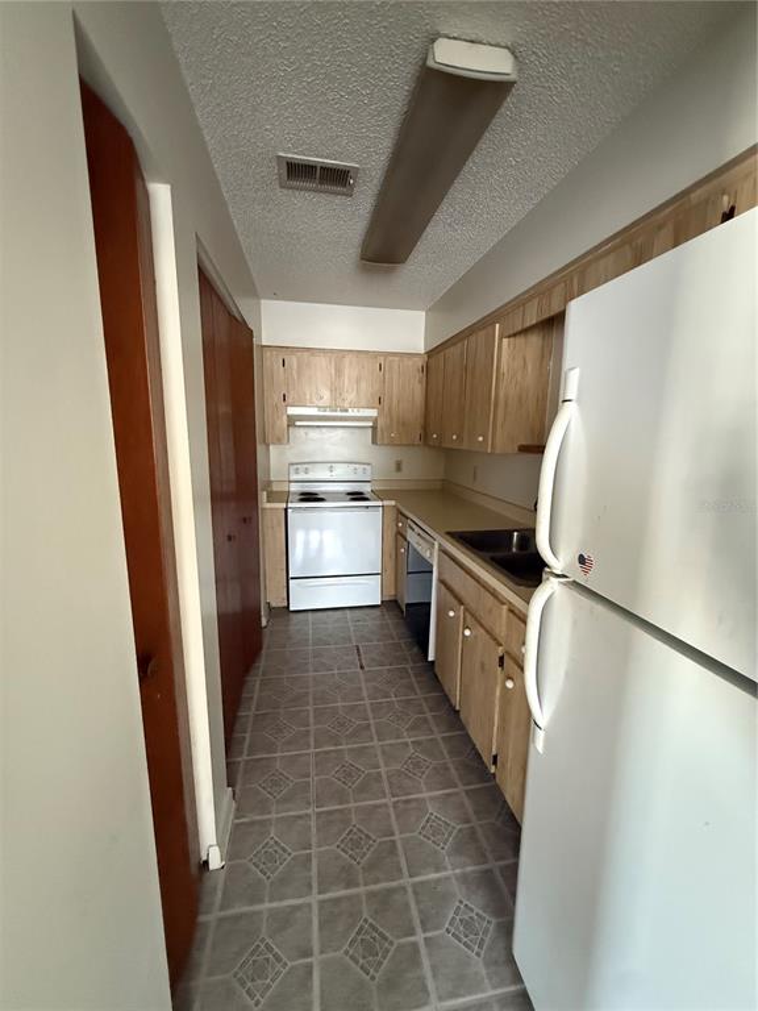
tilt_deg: -10.2
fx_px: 409
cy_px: 506
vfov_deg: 102.1
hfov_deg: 85.7
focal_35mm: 14
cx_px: 379
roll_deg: -1.6
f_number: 2.2
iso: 1250
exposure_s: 1/48
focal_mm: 2.22
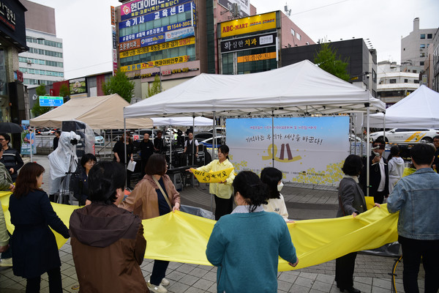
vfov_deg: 53.1
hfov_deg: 73.7
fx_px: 293
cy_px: 146
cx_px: 220
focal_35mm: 24
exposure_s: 1/200
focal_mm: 24
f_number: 5
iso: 400
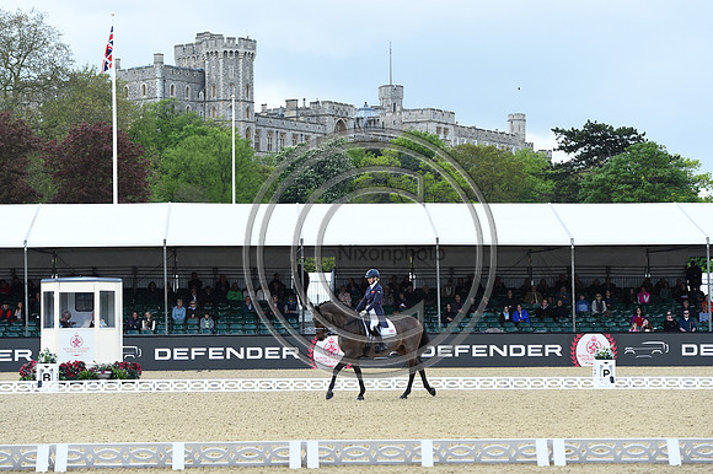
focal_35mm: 95
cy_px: 237
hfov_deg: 21.5
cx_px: 356
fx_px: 1880
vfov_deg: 14.4
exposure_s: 1/1600
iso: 800
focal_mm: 95
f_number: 5
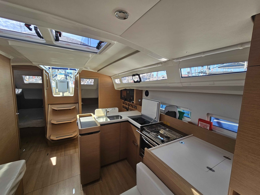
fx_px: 98
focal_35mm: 13
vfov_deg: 89.9
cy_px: 98
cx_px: 130
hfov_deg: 106.2
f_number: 2.2
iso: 80
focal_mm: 2.2
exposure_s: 1/214
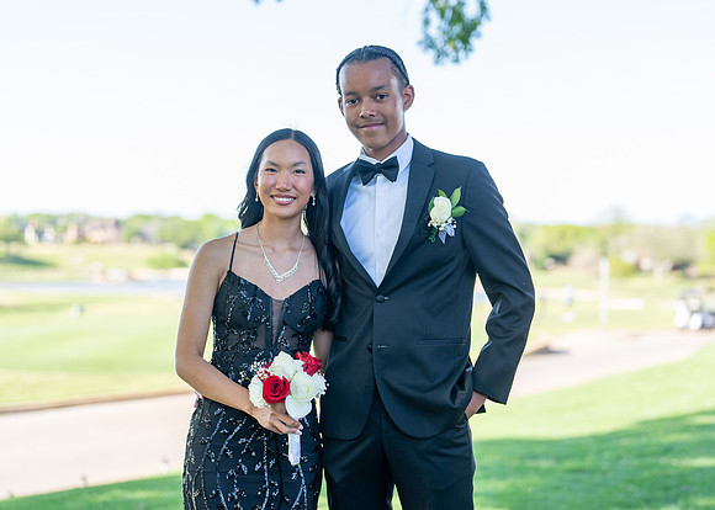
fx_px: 1078
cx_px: 386
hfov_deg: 36.7
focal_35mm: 53
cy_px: 255
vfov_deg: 26.6
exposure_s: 1/1000
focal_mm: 50
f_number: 1.8
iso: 160
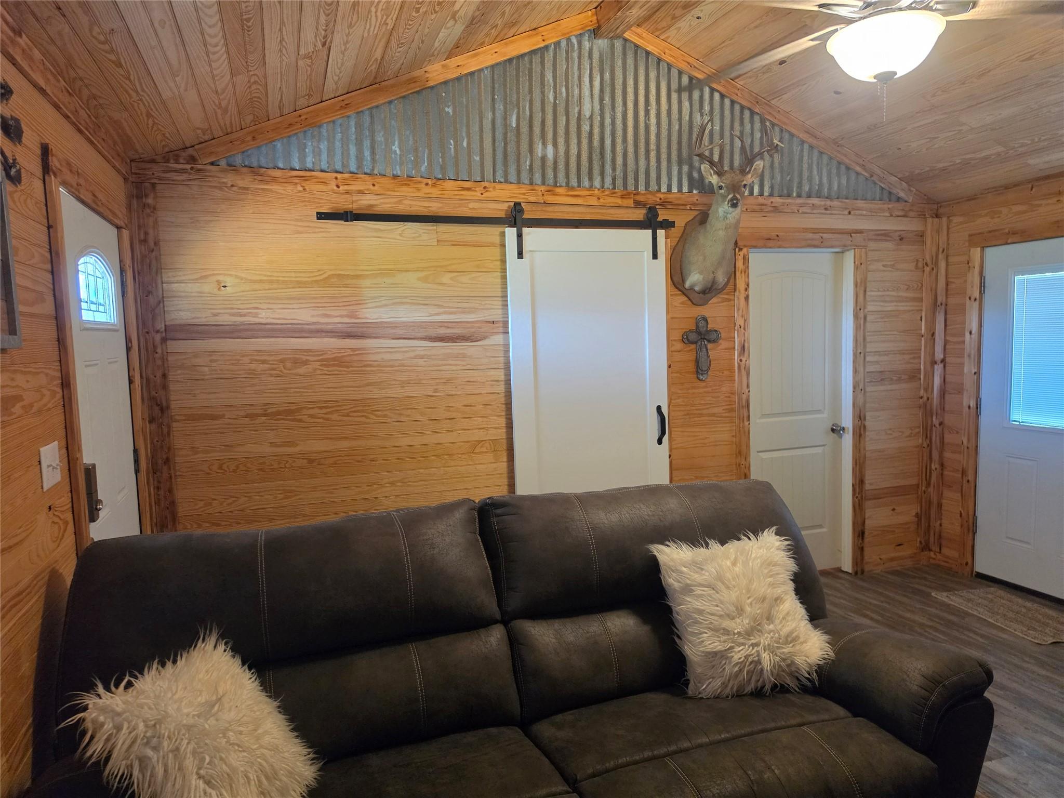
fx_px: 707
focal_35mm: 23
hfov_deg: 73.9
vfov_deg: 58.9
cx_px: 532
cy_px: 399
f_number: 1.4
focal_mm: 6.5
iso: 640
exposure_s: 1/120
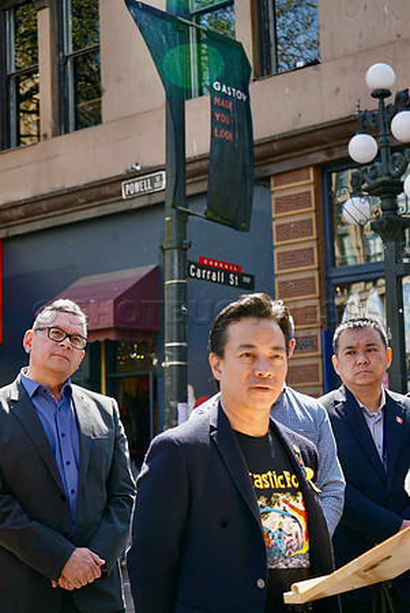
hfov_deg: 19.5
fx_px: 1193
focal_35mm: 70
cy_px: 306
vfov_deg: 28.8
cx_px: 205
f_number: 5.6
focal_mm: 70
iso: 200
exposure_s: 1/160
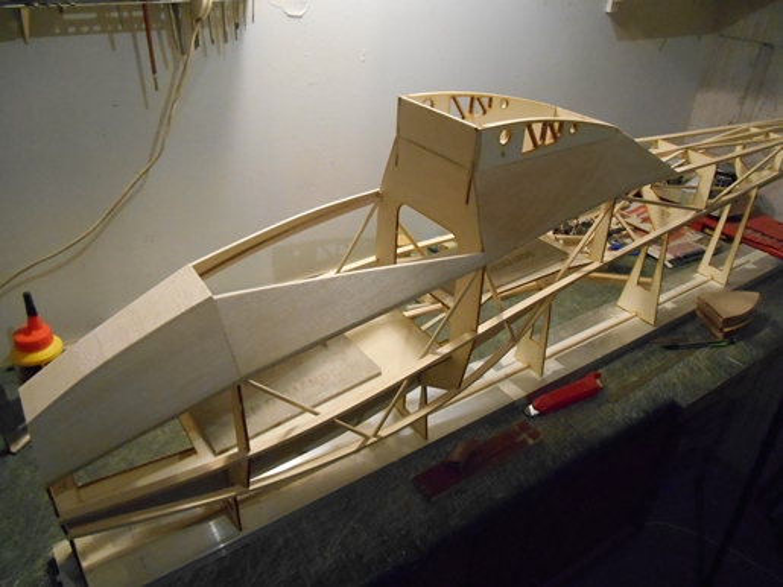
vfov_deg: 53.0
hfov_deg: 67.3
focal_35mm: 26
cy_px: 294
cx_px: 392
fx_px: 588
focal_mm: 4.7
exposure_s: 1/50
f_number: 3.4
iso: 800
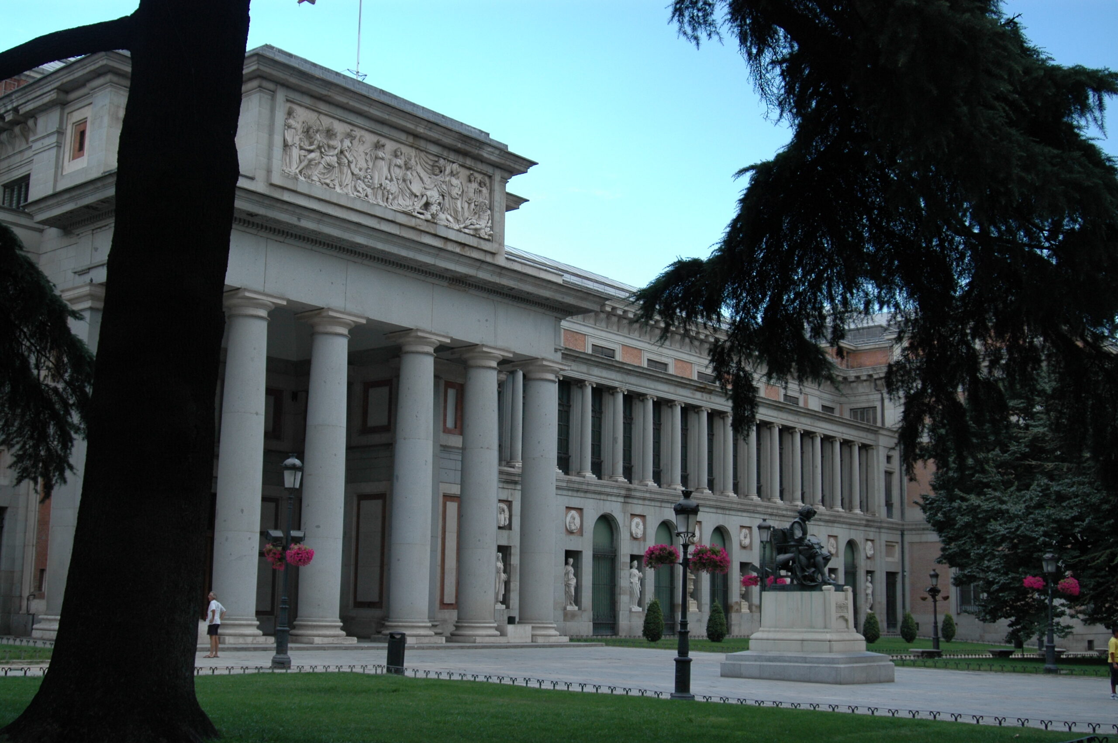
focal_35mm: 42
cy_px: 372
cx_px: 559
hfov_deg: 46.4
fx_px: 1303
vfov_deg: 31.8
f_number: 4.5
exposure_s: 1/80
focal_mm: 28
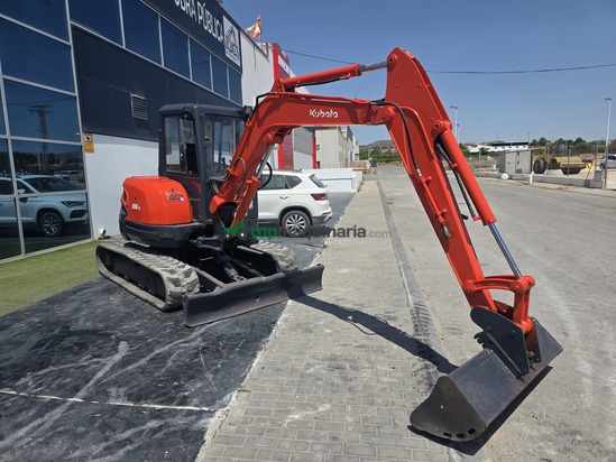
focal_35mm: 23
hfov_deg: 73.9
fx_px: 409
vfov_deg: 58.9
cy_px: 231
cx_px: 308
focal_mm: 6.3
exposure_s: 1/7944
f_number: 1.7
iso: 80
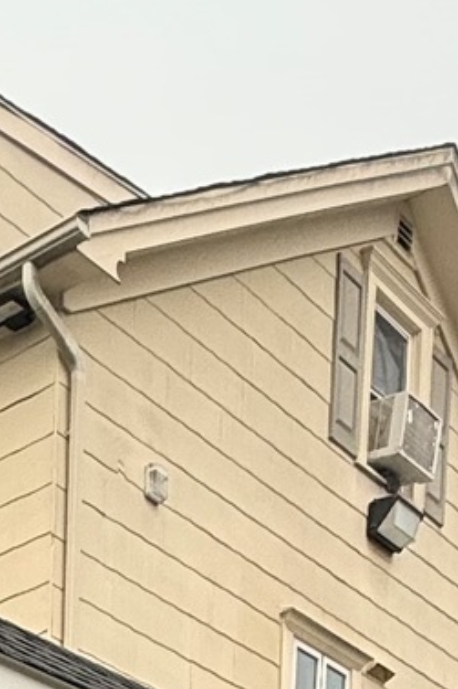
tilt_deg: -3.5
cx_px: -272
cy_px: 1473
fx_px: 1700
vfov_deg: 16.1
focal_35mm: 89
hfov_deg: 14.2
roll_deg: -1.0
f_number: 2.2
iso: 50
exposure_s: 1/830
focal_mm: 2.22
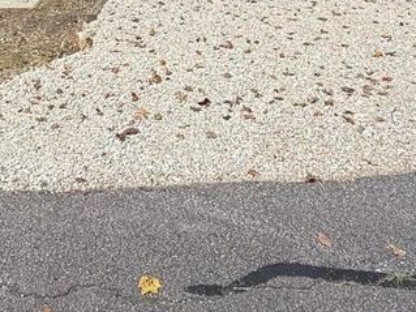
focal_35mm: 45
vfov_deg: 26.3
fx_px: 541
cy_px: -115
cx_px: 146
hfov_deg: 41.7
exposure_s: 1/141
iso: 50
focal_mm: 2.22
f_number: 2.2
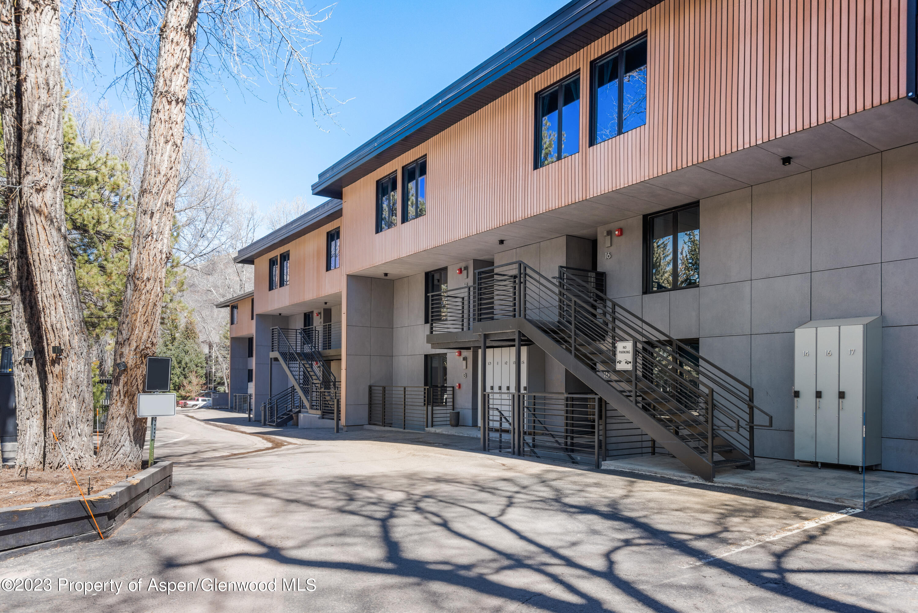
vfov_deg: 53.2
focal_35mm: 24
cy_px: 306
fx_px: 612
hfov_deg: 73.7
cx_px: 459
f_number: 7.1
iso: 250
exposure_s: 1/80
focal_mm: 24
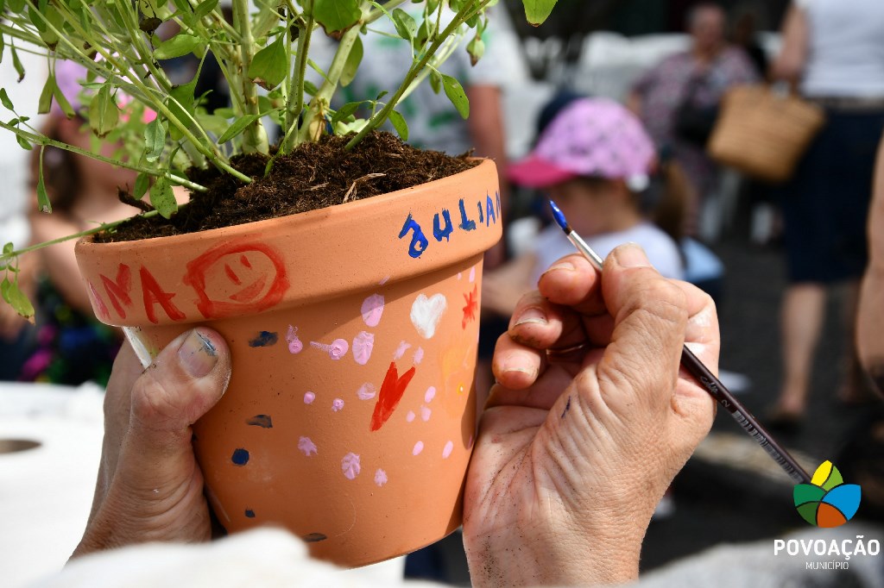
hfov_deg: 26.0
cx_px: 442
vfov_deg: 17.5
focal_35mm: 78
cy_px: 294
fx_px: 1915
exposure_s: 1/250
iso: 110
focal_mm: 52
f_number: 8
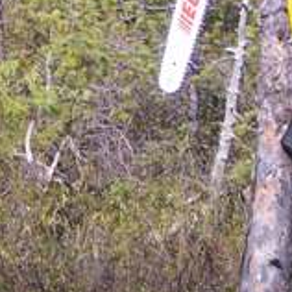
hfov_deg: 13.7
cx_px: 3
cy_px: -98
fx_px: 1202
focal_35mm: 126
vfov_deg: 13.3
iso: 80
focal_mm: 5.8
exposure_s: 1/146
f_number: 7.2
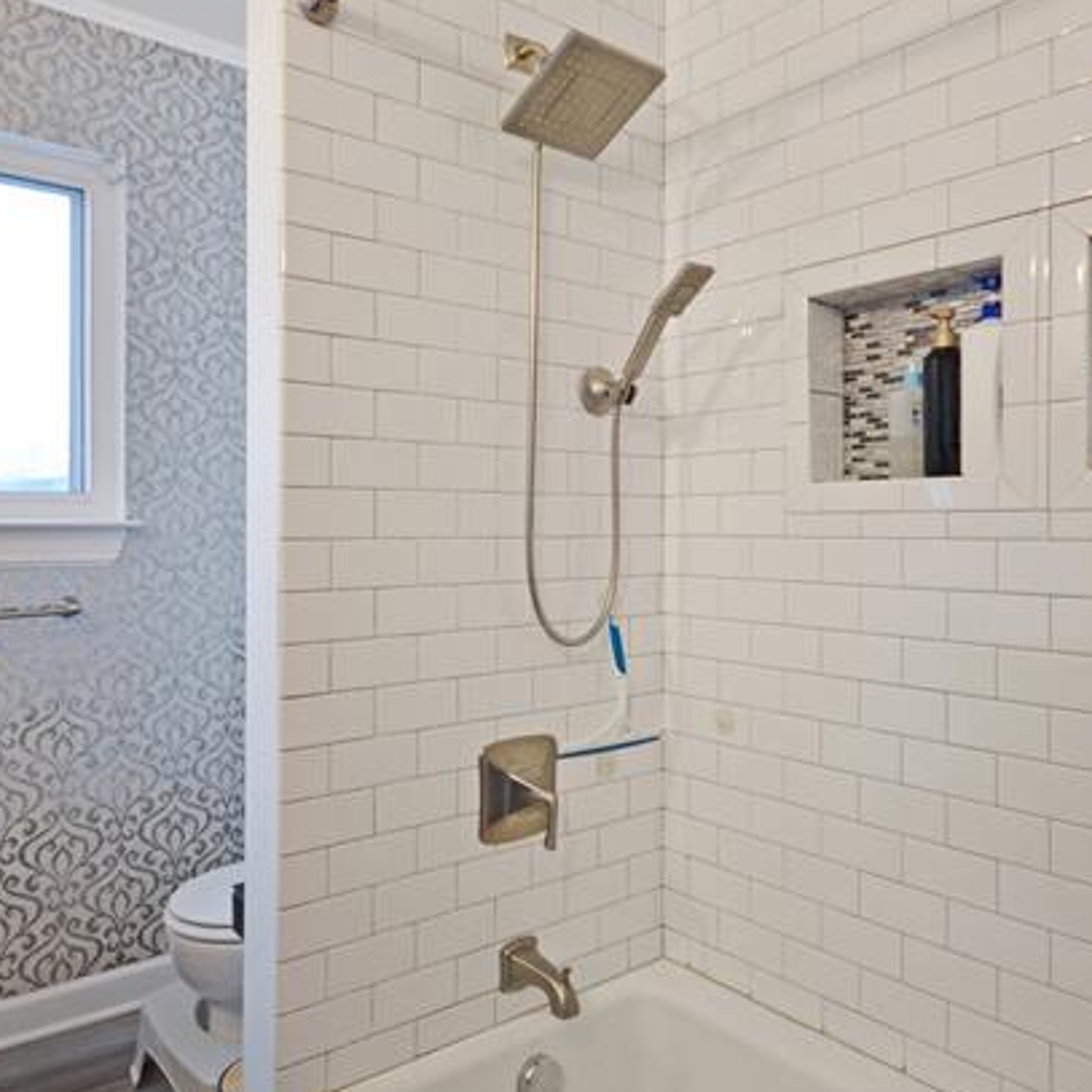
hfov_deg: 64.9
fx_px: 857
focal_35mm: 24
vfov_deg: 64.5
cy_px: 443
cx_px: 604
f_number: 4
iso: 640
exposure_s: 1/60
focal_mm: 10
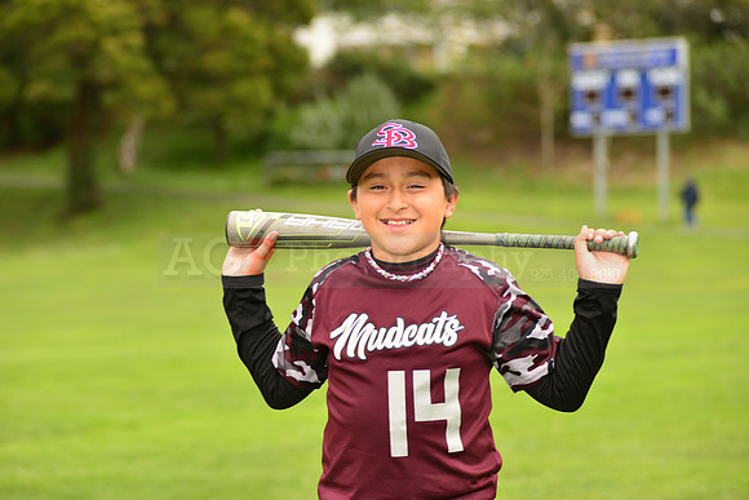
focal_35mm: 116
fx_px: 2414
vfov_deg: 11.8
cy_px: 250
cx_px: 374
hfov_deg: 17.6
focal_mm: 116
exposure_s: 1/250
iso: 100
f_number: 5
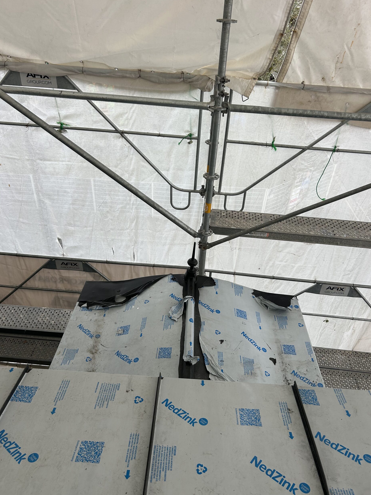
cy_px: 245
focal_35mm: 27
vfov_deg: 65.3
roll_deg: -4.0
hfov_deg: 51.4
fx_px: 386
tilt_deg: -35.9
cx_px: 189
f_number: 1.5
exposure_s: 1/932
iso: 50
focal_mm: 5.7
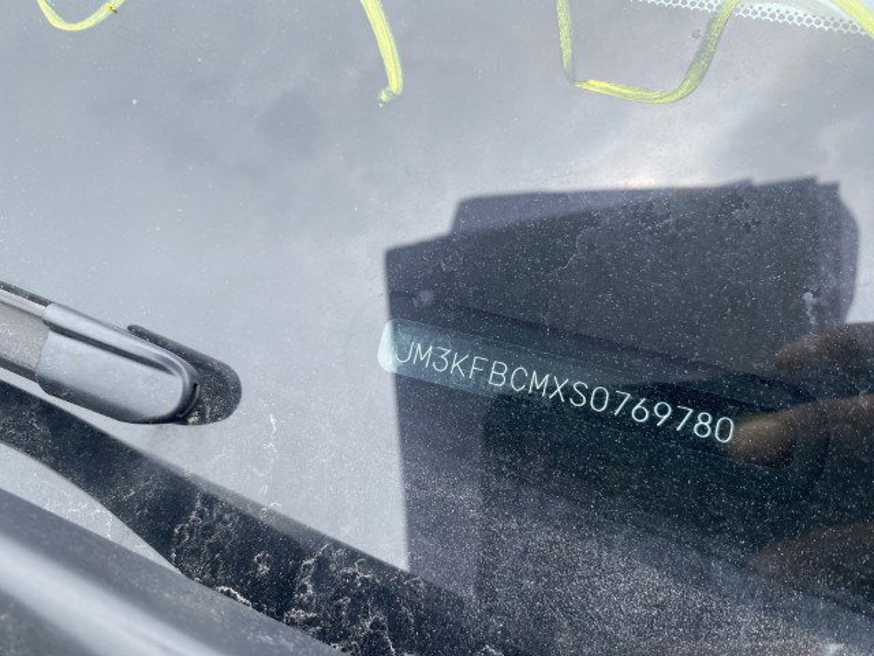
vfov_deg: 54.9
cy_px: 328
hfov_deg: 69.4
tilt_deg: -49.7
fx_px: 631
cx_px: 437
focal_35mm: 25
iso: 32
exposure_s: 1/767
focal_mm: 4.25
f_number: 1.8
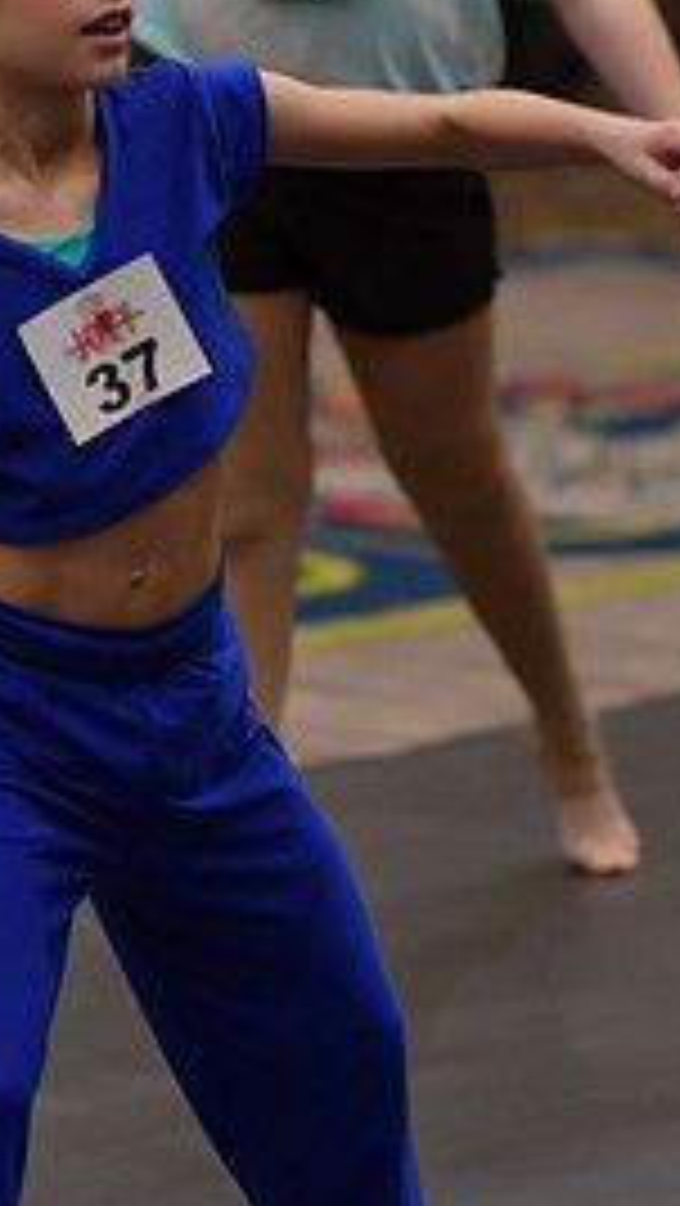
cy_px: 549
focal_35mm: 288
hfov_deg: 4.2
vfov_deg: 7.5
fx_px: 9220
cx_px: 209
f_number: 2
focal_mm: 85
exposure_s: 1/800
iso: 1250
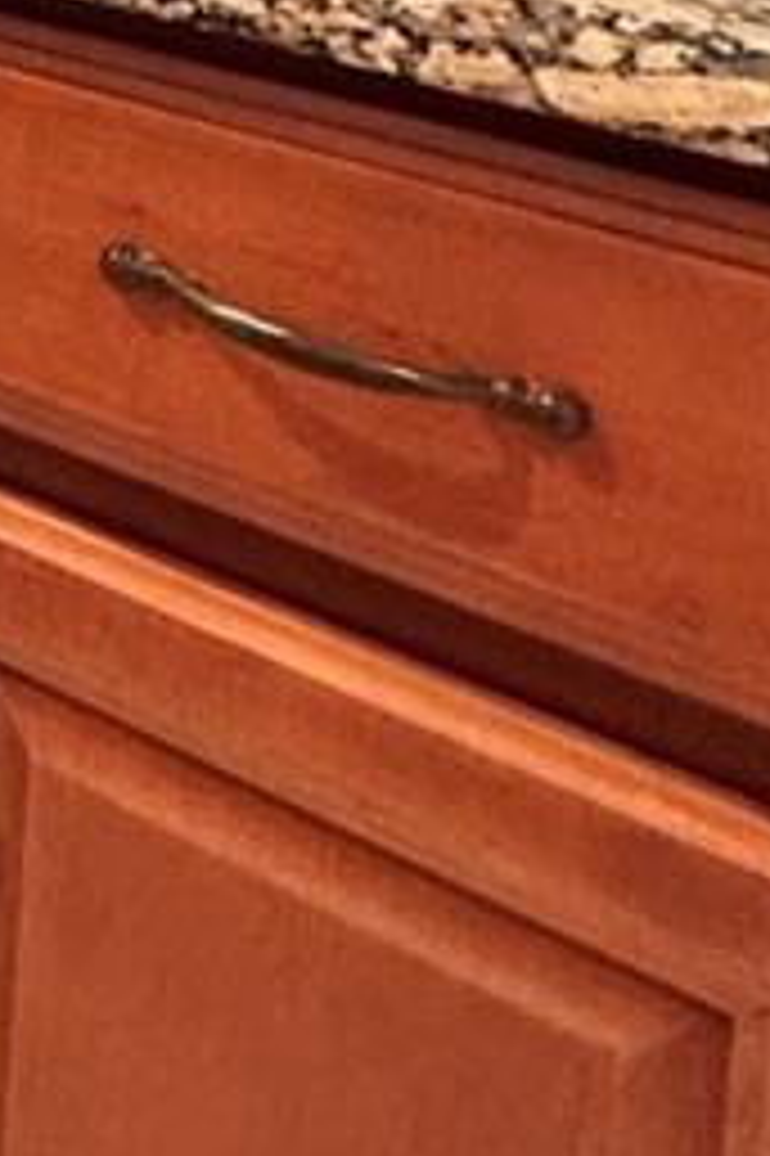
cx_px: -905
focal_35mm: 68
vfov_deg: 23.8
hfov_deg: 15.0
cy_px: -562
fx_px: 2184
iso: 640
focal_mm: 2.22
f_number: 2.2
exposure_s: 1/60
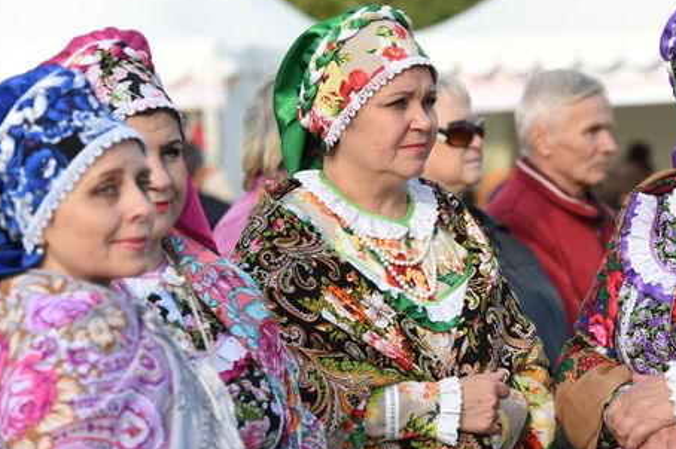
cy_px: 205
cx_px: 451
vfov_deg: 5.7
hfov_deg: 8.6
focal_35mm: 239
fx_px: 4484
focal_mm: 155
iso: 1000
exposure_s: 1/2000
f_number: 6.3
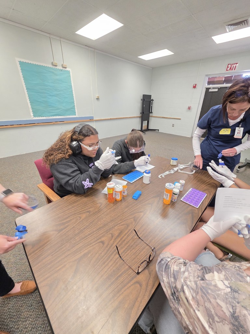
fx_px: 125
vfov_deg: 106.2
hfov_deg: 89.9
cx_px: 125
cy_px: 167
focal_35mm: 13
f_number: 1.9
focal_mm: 2.2
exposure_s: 1/60
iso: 400
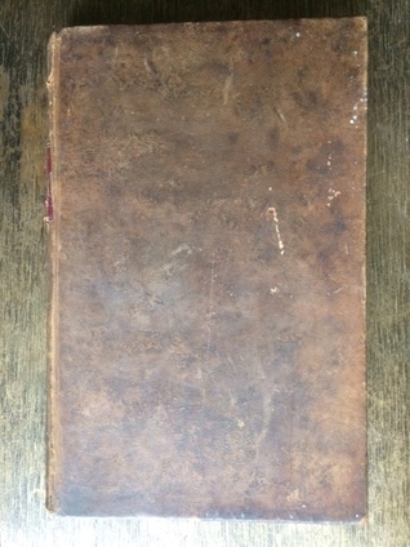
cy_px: 274
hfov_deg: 48.2
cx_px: 205
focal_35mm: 29
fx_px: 458
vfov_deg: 61.7
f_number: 2.2
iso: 250
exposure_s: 1/30
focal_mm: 4.15
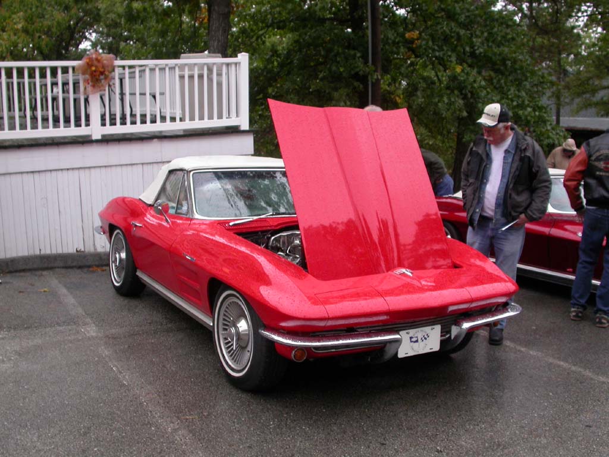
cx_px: 304
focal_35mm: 38
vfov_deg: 37.7
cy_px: 228
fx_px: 669
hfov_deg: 49.0
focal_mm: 7.85
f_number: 3.7
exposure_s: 1/109
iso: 100
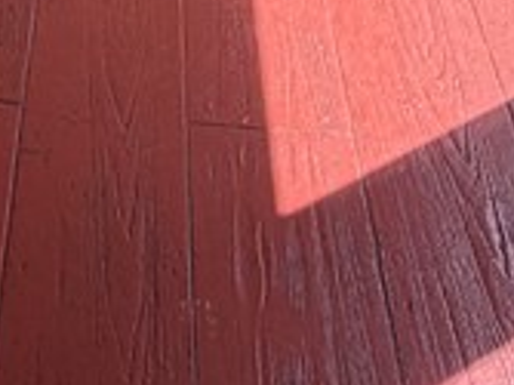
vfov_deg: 12.1
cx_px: 28
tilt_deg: -6.5
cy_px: -641
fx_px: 1276
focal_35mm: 86
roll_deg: -0.6
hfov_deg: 22.1
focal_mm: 2.22
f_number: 2.2
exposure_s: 1/433
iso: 64
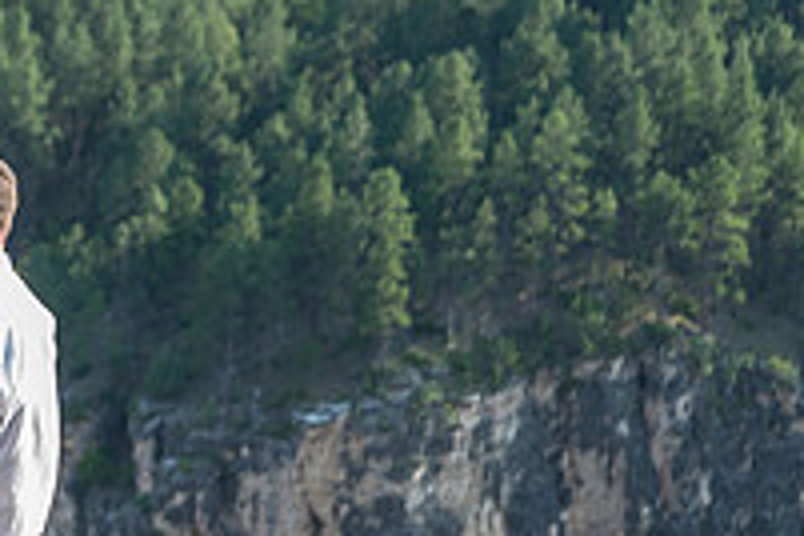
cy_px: 382
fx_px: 4511
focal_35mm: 202
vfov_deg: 6.8
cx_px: -276
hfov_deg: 10.0
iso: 200
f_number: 3.5
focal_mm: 70
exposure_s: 1/320
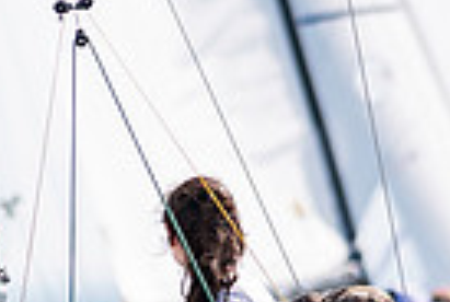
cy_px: 570
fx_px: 23789
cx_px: 92
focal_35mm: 1899
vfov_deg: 0.7
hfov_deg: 1.1
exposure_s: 1/2500
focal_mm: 300
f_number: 5
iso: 200
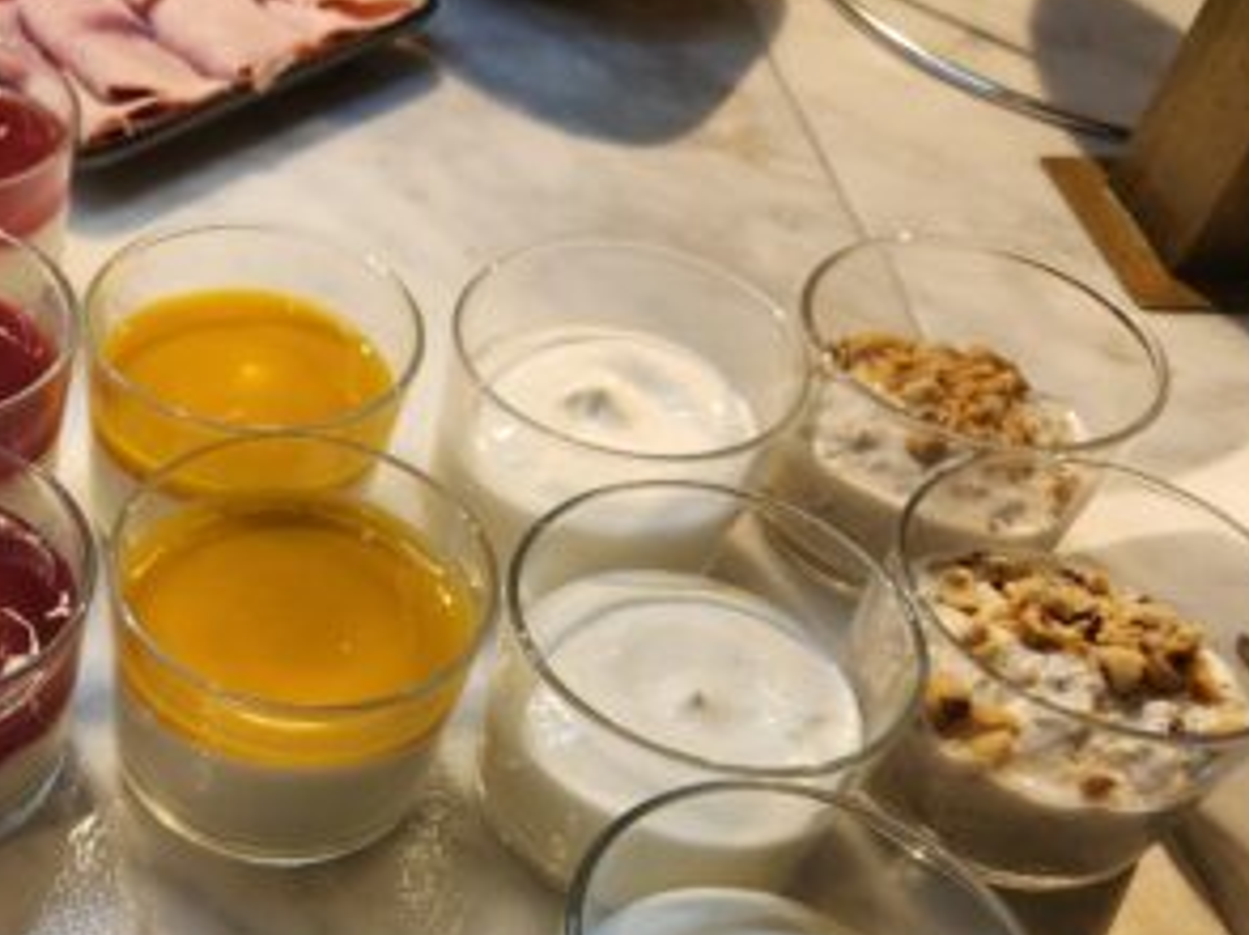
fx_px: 1694
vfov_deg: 30.5
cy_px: 659
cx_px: 4
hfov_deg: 36.4
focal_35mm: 47
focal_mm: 5.4
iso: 50
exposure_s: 1/100
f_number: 1.8
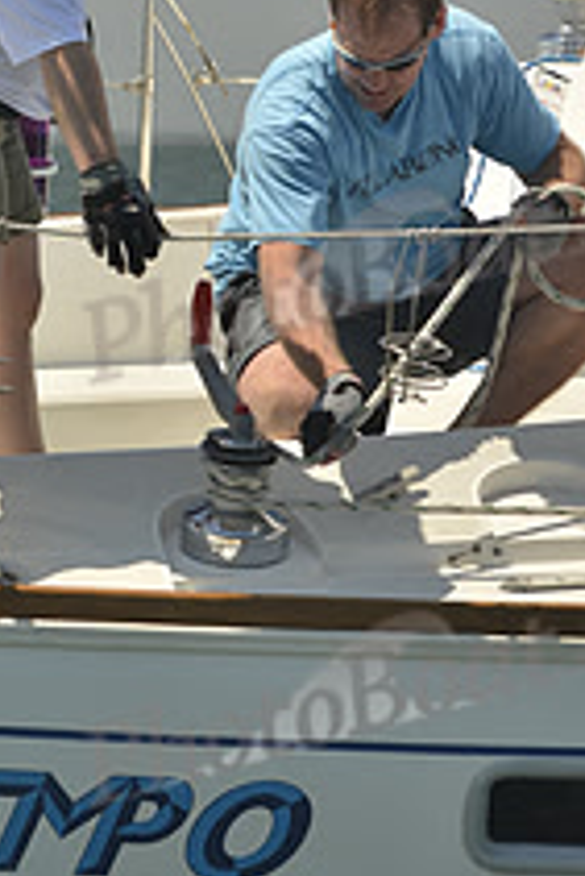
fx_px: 6010
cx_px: -131
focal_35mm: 247
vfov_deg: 8.3
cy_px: 120
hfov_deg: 5.5
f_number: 6.3
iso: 200
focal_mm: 90
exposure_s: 1/640
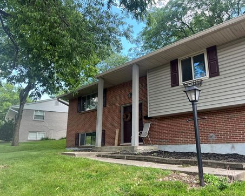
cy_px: 101
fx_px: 203
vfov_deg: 51.6
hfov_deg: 62.1
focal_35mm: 28
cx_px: 131
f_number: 1.5
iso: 40
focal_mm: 5.7
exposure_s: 1/255
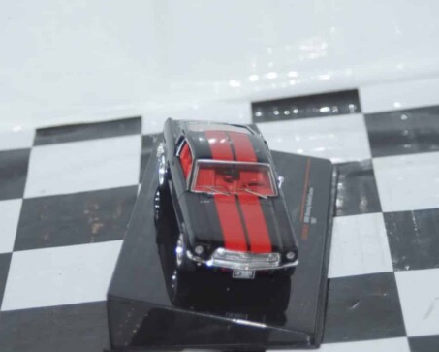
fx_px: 1937
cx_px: 200
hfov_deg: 12.9
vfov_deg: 10.4
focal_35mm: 149
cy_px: 180
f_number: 5.6
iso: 800
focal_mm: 80
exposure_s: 1/80
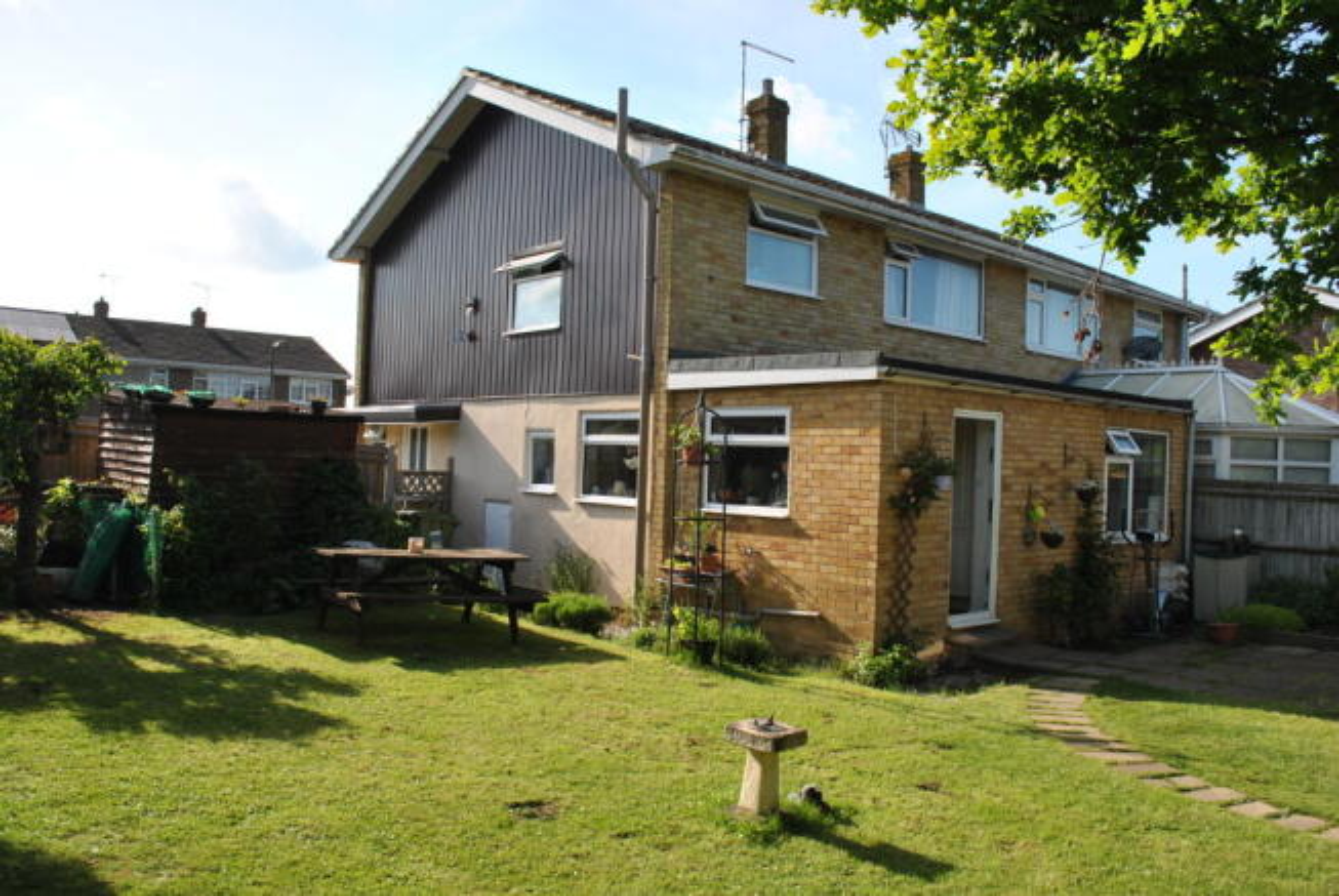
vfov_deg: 48.0
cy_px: 448
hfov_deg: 67.3
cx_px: 670
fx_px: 1005
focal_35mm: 27
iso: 100
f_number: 7.1
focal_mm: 18
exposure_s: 1/200
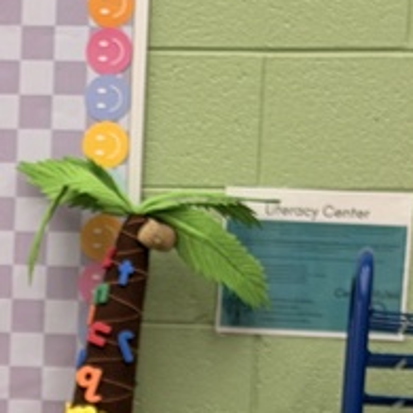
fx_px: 3010
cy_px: 697
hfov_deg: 7.8
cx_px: -102
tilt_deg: -4.8
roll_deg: -1.6
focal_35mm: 223
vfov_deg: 7.6
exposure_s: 1/50
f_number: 1.78
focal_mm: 6.76
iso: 100
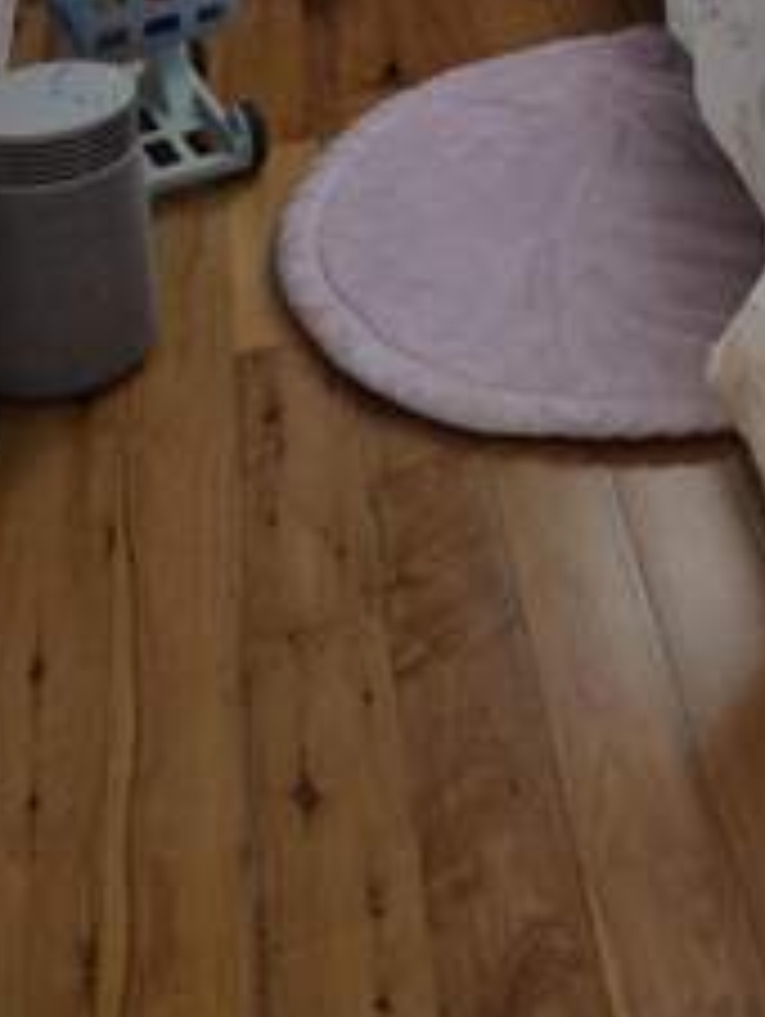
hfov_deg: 20.6
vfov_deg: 25.0
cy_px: -374
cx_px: 1008
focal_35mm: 65
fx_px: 1912
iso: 640
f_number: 1.8
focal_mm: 5.4
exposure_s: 1/120
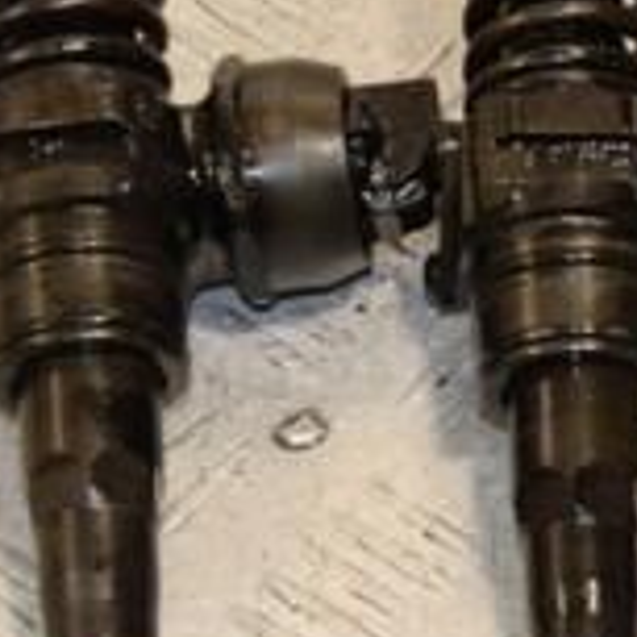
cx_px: 812
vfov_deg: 7.0
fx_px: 5205
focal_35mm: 250
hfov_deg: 6.9
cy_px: 400
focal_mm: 50
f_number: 8
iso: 800
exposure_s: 1/200
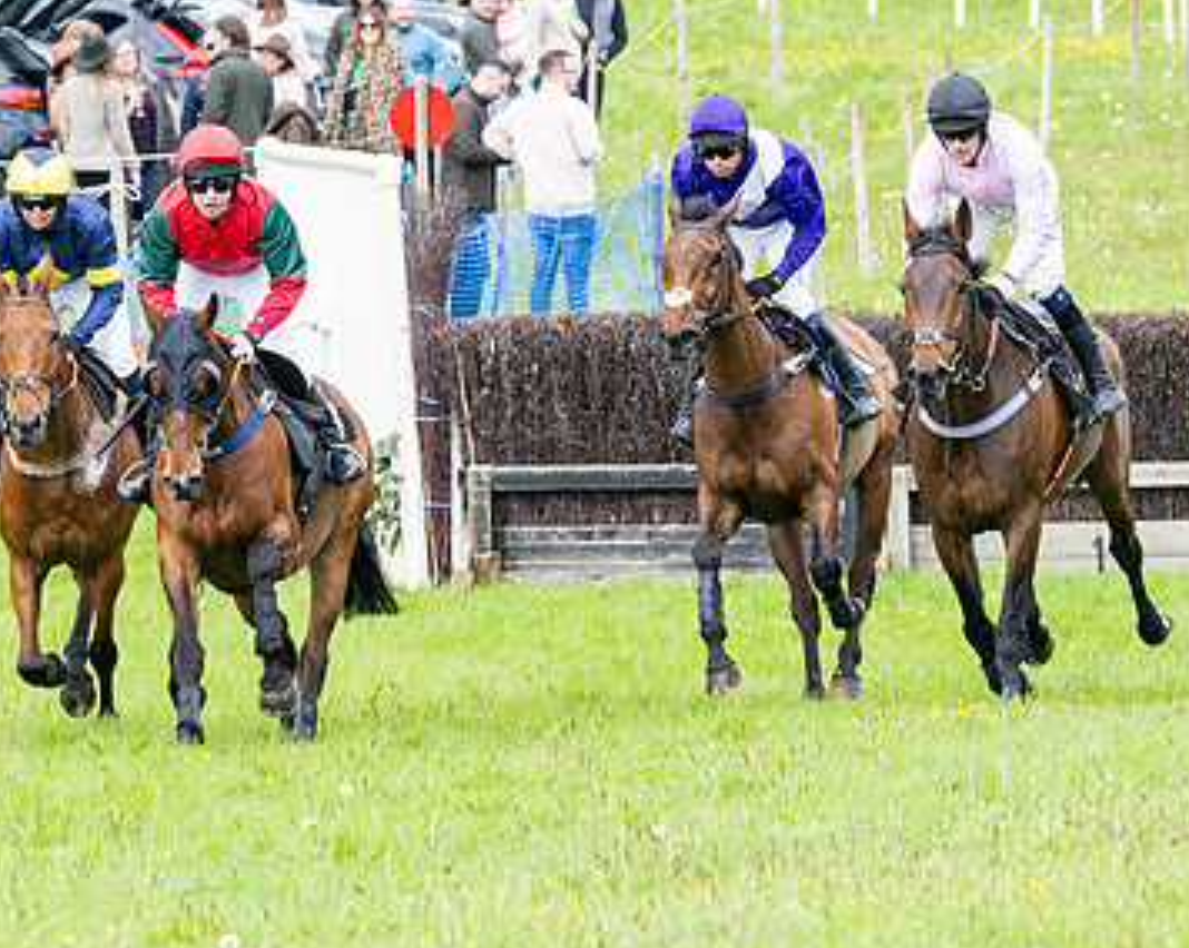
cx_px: 229
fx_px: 22989
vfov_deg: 2.4
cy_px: 378
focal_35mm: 654
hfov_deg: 3.0
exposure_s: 1/500
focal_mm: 200
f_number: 6.3
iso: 400
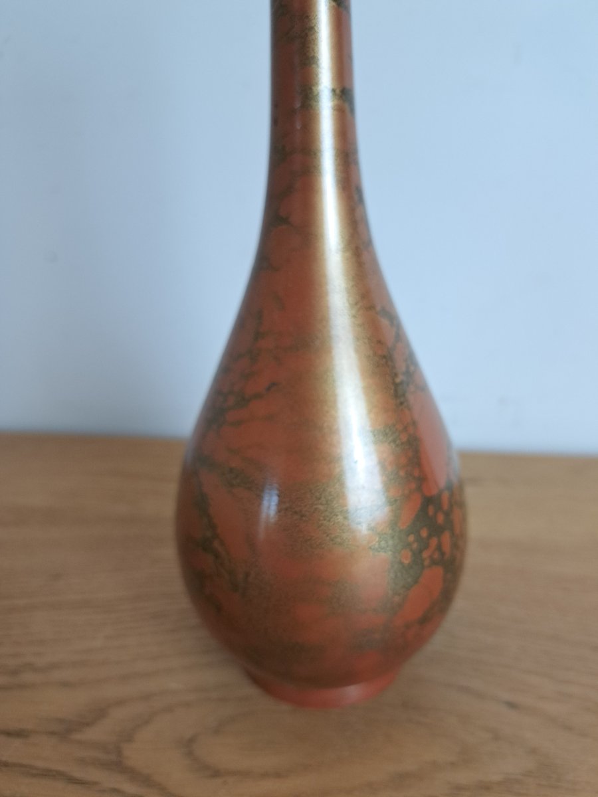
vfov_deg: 71.6
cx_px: 299
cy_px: 398
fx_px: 553
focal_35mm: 24
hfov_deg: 56.8
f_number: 1.8
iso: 160
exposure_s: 1/60
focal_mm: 5.23
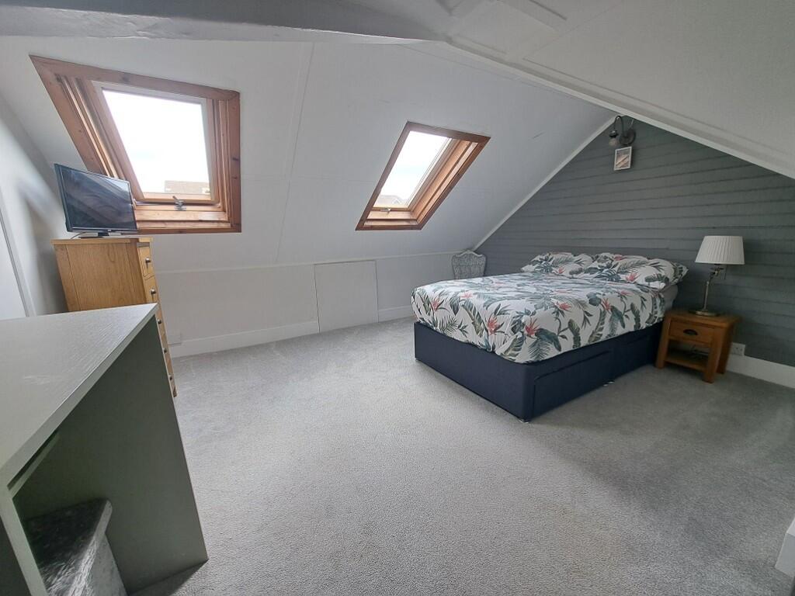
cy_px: 298
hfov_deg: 106.2
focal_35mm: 13
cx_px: 398
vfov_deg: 89.9
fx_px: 299
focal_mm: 1.74
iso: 50
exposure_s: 1/100
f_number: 2.2
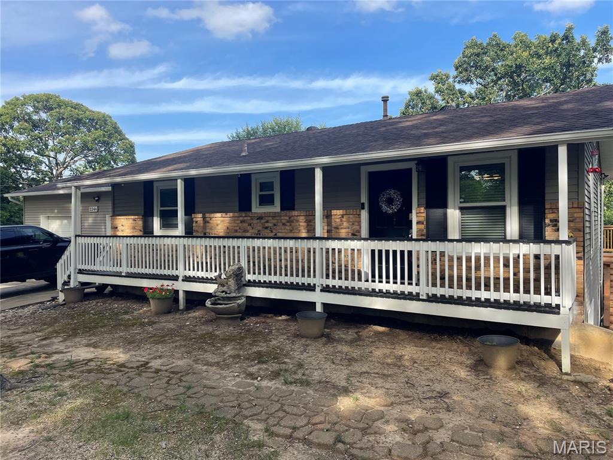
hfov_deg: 67.3
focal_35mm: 26
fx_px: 460
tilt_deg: -1.5
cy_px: 230
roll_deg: +1.1
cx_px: 306
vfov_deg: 53.1
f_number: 1.6
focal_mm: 4.2
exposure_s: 1/1350
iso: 32
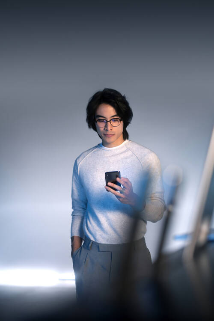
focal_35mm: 50
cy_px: 160
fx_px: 446
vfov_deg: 39.6
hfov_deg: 27.0
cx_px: 107
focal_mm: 50
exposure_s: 1/200
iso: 320
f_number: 1.8
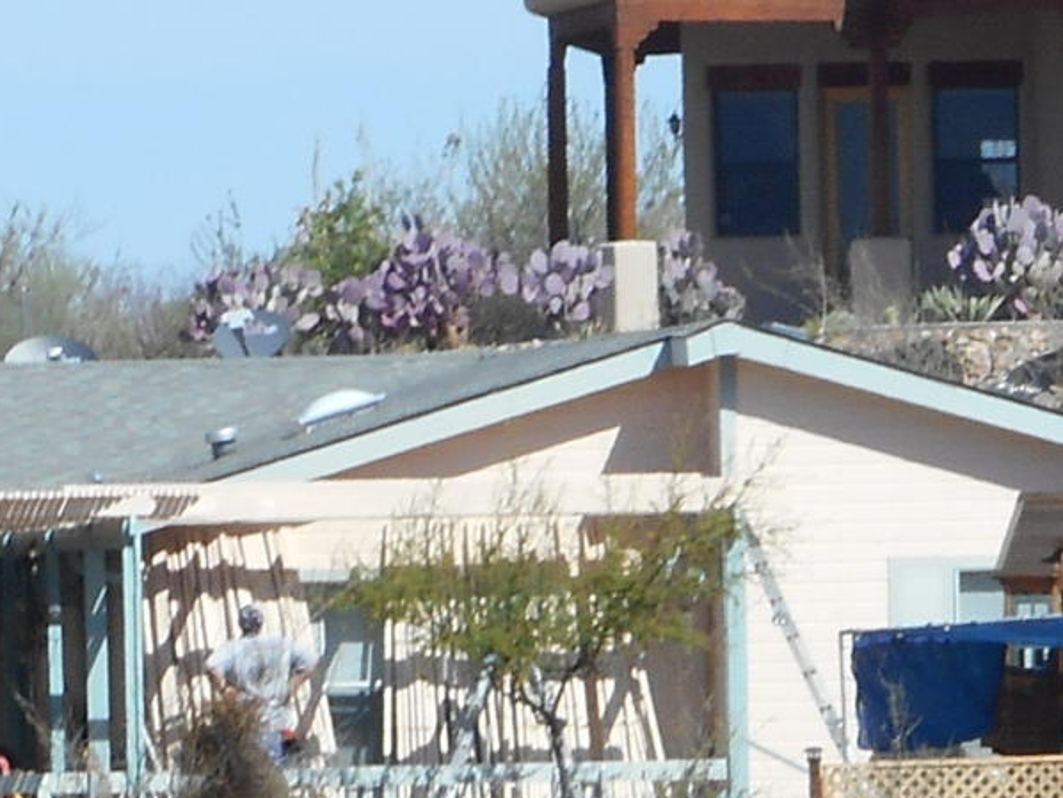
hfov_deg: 2.9
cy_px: 1246
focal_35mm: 672
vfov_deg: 2.2
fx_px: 20644
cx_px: 1333
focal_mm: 23.9
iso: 80
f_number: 6.1
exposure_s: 1/320
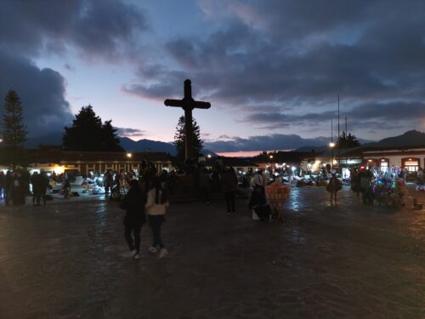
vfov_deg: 56.8
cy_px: 160
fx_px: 295
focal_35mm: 24
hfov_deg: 71.6
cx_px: 212
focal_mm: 5.23
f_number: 1.8
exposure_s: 1/17
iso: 400
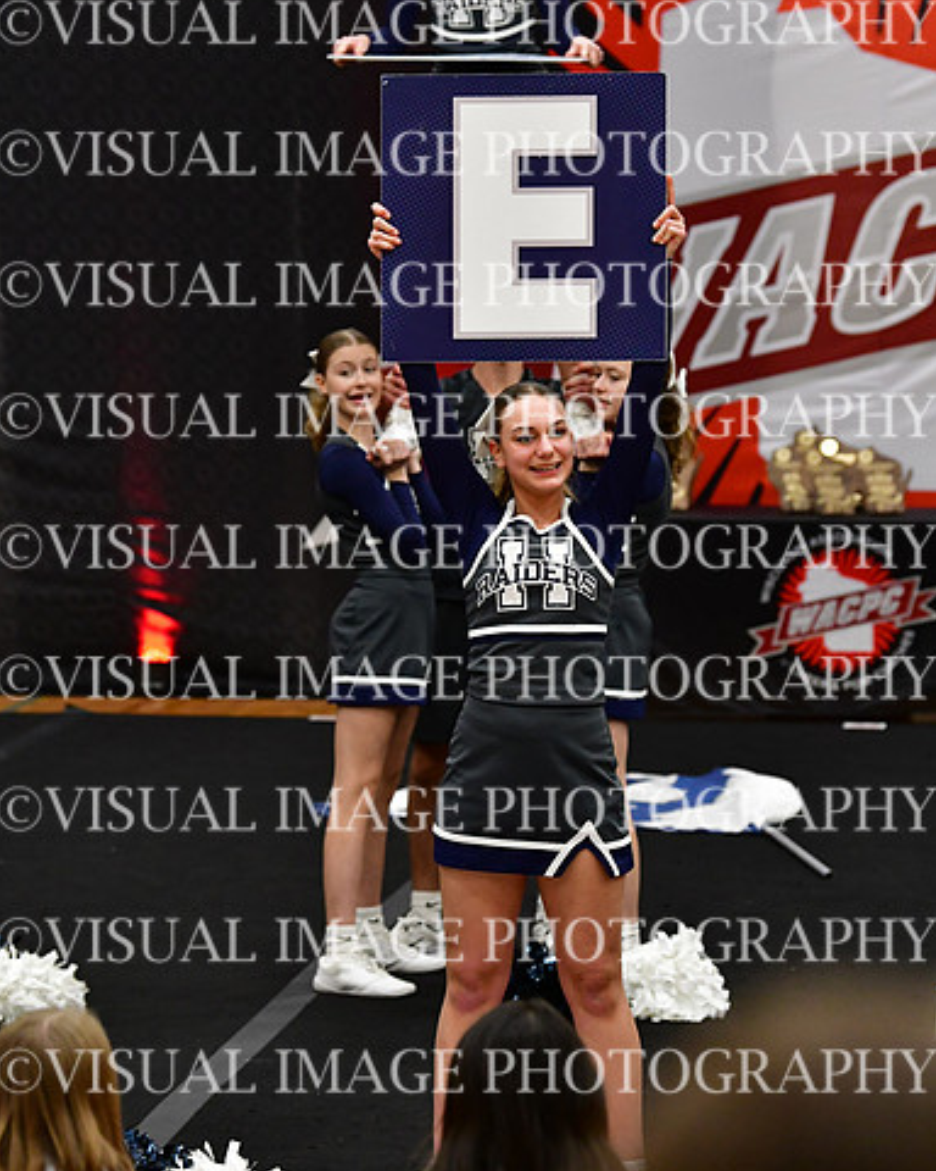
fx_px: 7064
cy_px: 612
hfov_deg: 7.6
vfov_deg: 9.5
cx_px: 467
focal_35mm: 204
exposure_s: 1/500
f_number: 4
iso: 4000
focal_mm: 120
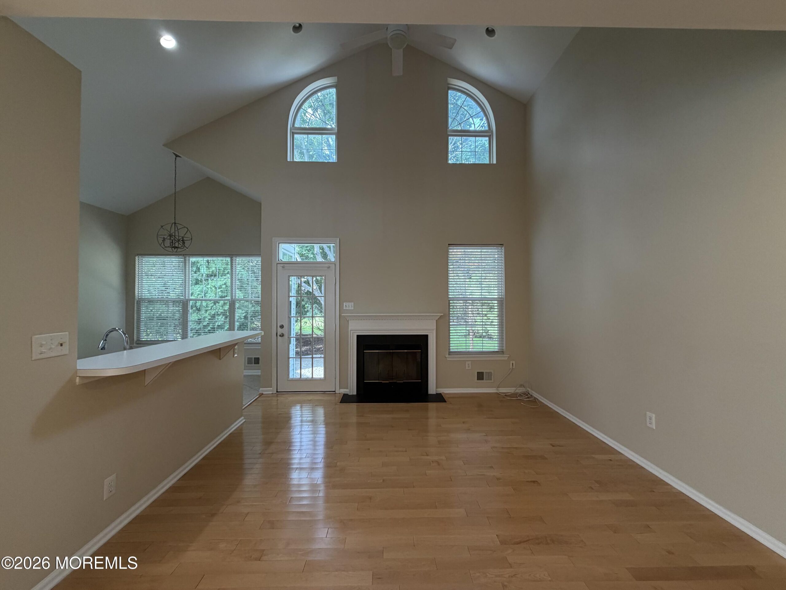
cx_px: 393
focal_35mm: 14
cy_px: 295
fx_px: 318
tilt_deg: +1.5
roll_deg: +0.3
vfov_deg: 85.7
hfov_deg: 102.1
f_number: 2.2
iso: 200
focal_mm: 2.22
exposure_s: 1/60
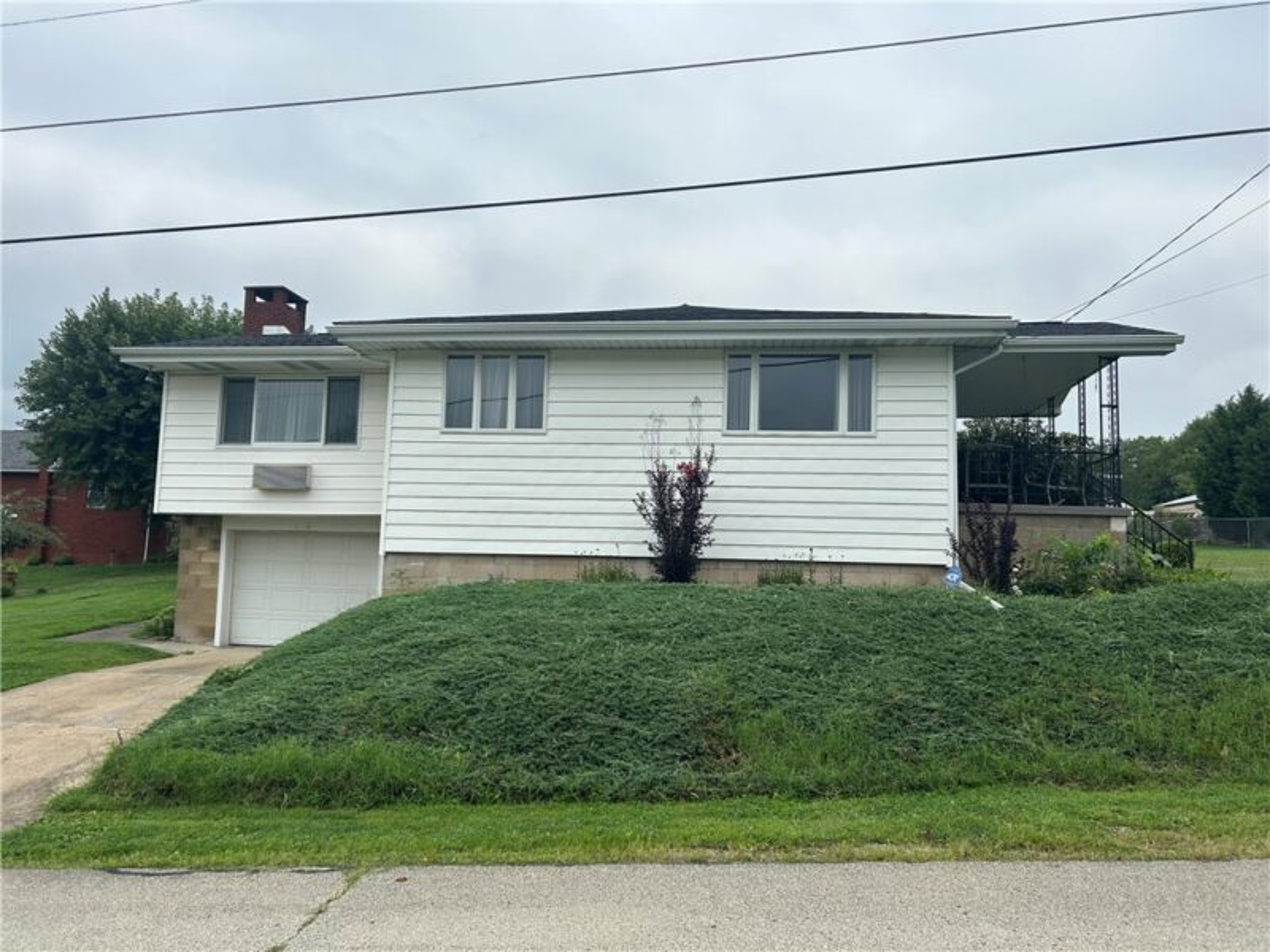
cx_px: 635
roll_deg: -1.4
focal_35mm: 26
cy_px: 476
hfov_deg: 67.3
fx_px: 954
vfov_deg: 53.1
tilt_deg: +7.1
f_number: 1.5
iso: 50
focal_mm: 5.7
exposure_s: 1/4115
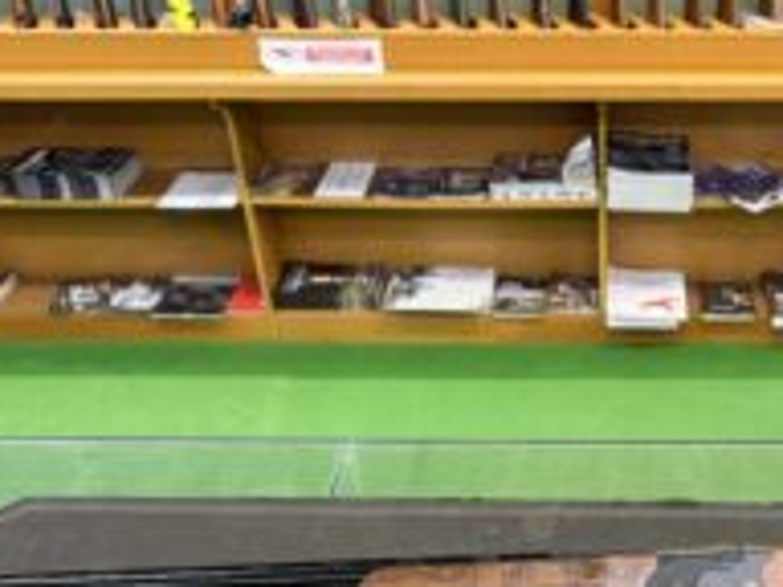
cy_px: 526
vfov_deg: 28.0
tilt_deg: -37.6
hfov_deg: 36.9
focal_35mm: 50
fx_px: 1131
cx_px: 624
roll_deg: -1.2
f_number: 1.78
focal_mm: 6.76
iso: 250
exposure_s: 1/50
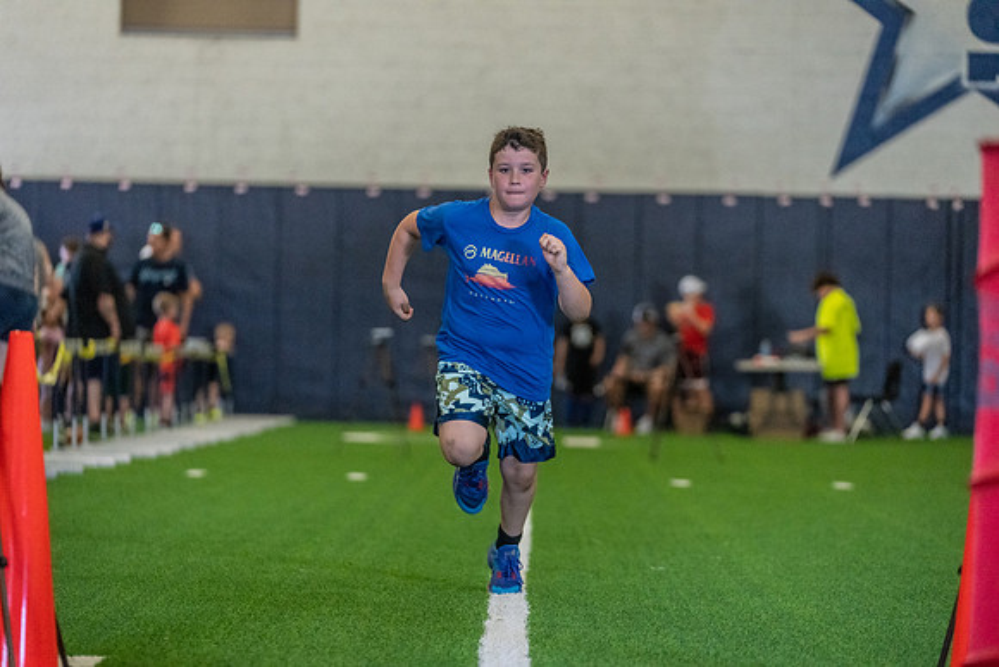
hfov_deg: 16.1
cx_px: 500
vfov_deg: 10.8
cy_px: 334
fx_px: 3525
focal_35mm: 127
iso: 10000
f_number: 2.8
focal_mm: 127
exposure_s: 1/1000
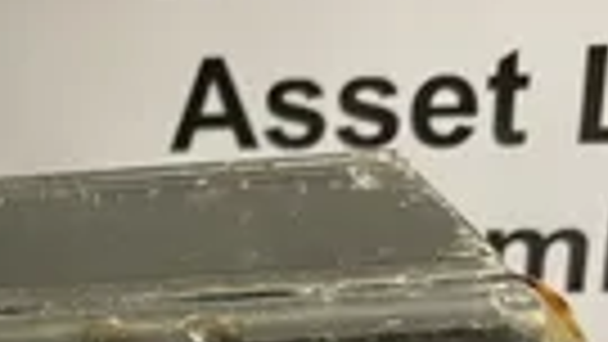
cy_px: 536
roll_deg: +3.4
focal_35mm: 84
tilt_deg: -28.0
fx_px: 1354
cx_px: 81
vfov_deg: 13.5
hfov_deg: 24.7
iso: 250
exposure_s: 1/60
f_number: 1.6
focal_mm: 4.2
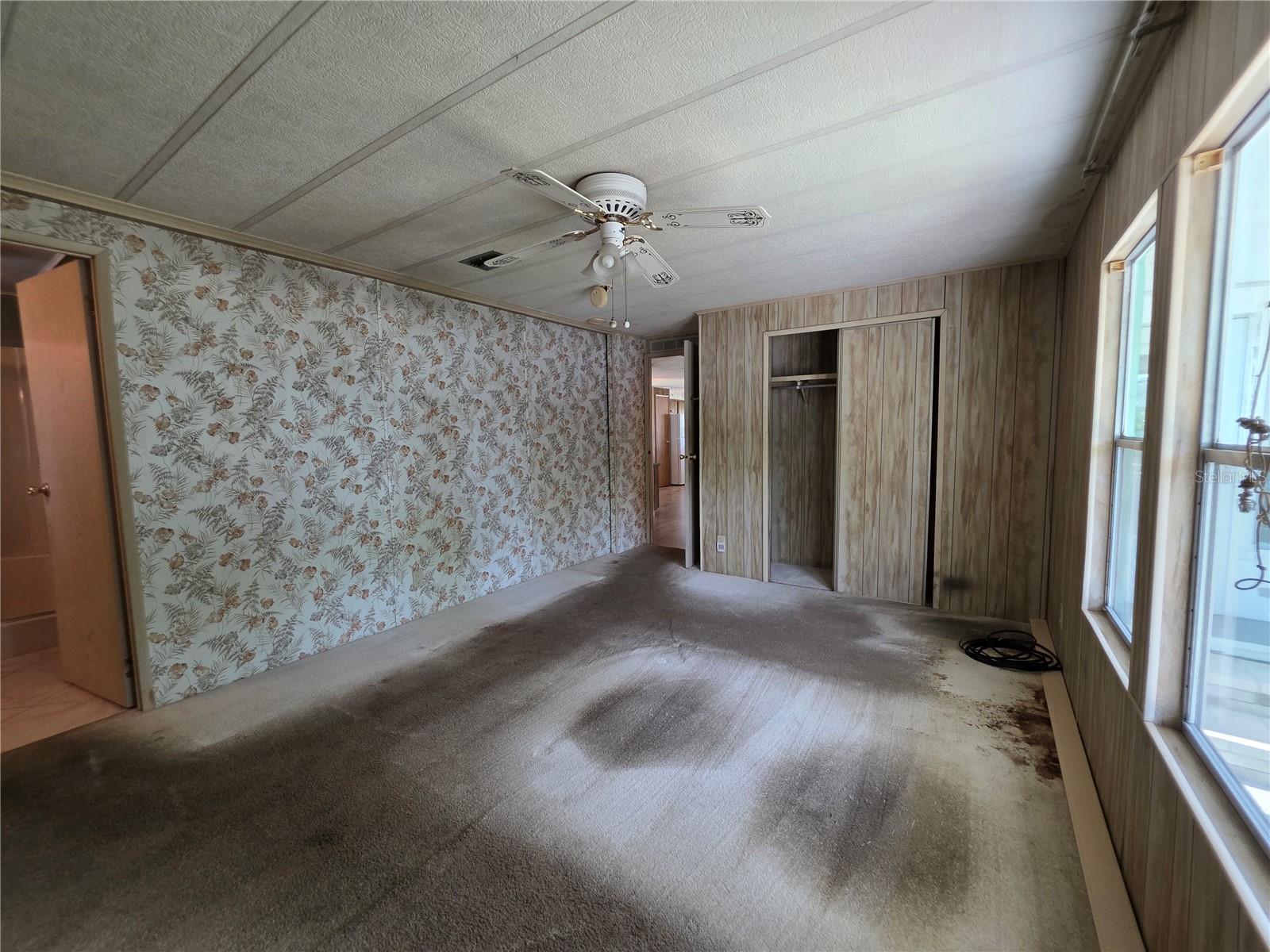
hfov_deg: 106.2
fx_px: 477
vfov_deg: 89.9
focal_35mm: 13
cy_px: 476
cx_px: 635
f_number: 1.9
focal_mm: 2.2
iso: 160
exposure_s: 1/120
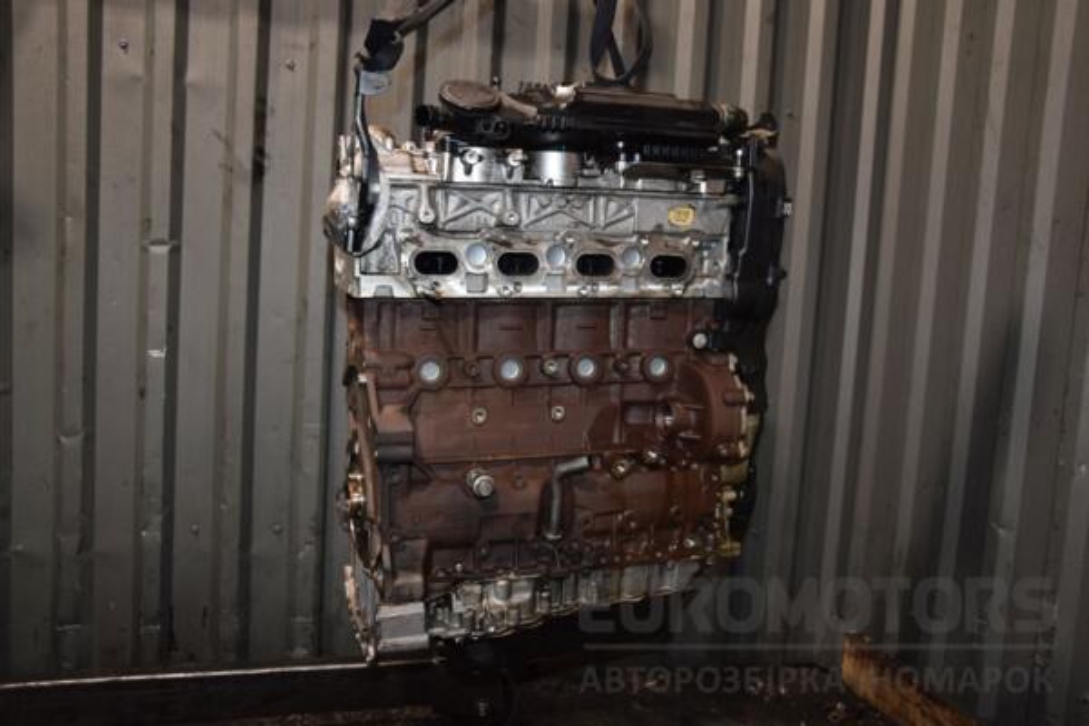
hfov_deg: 59.5
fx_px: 953
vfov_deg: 41.7
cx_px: 544
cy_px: 363
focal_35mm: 32
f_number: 5
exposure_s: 1/60
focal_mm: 21
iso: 800
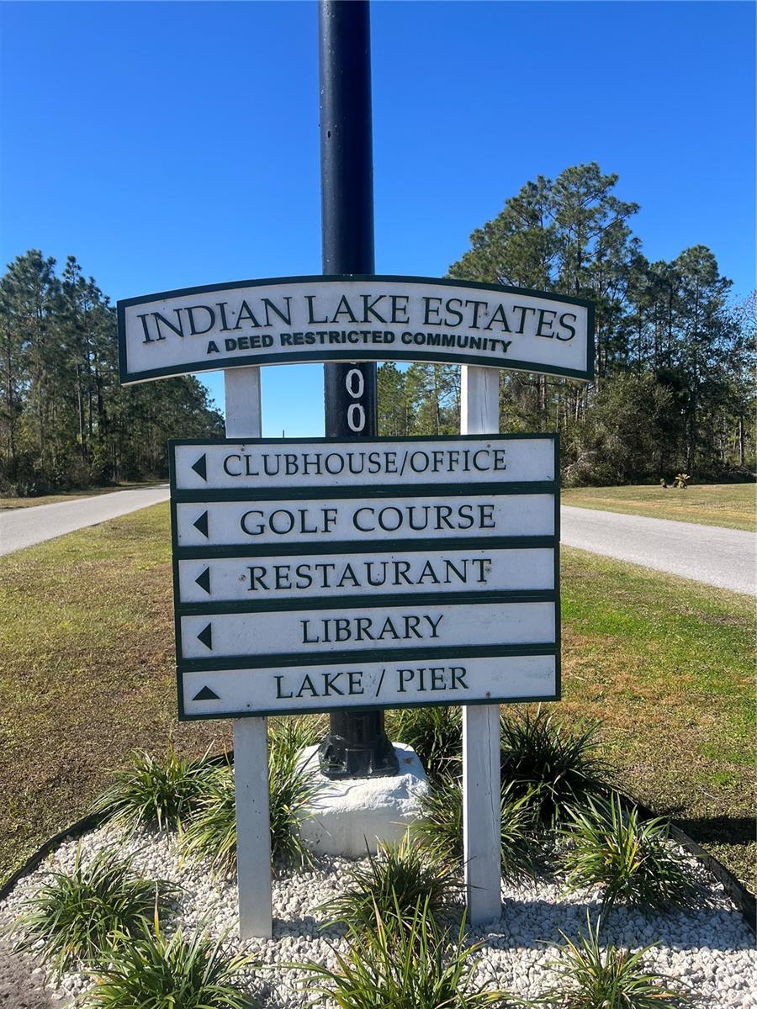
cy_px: 504
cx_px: 378
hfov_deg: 53.1
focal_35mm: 26
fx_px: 758
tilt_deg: -3.4
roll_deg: +1.9
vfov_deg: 67.3
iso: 50
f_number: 1.5
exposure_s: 1/3077
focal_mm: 5.7
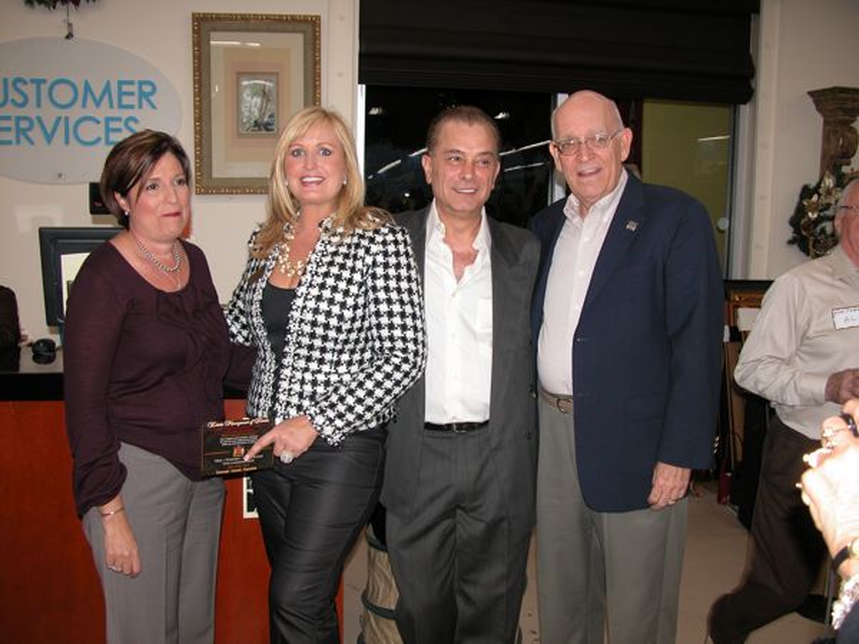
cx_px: 430
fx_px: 869
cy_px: 322
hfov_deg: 52.6
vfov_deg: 40.7
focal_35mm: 35
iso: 100
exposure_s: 1/60
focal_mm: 8.9
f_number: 2.8
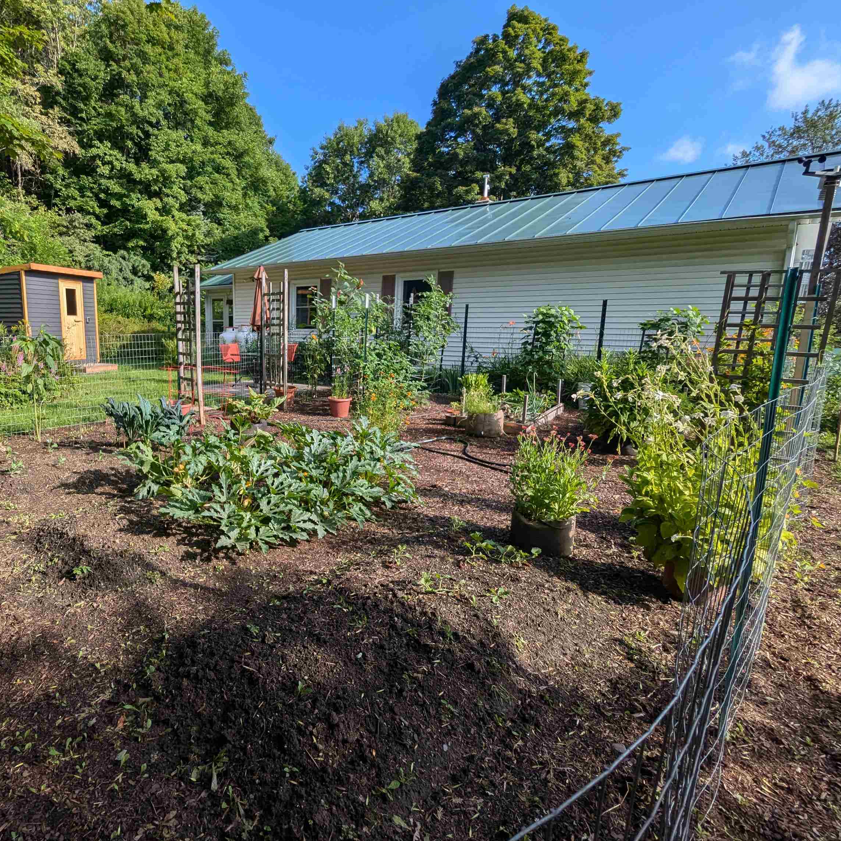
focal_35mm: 19
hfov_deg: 75.8
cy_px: 419
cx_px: 298
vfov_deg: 77.7
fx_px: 522
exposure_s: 1/1000
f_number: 2.2
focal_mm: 2.35
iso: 55
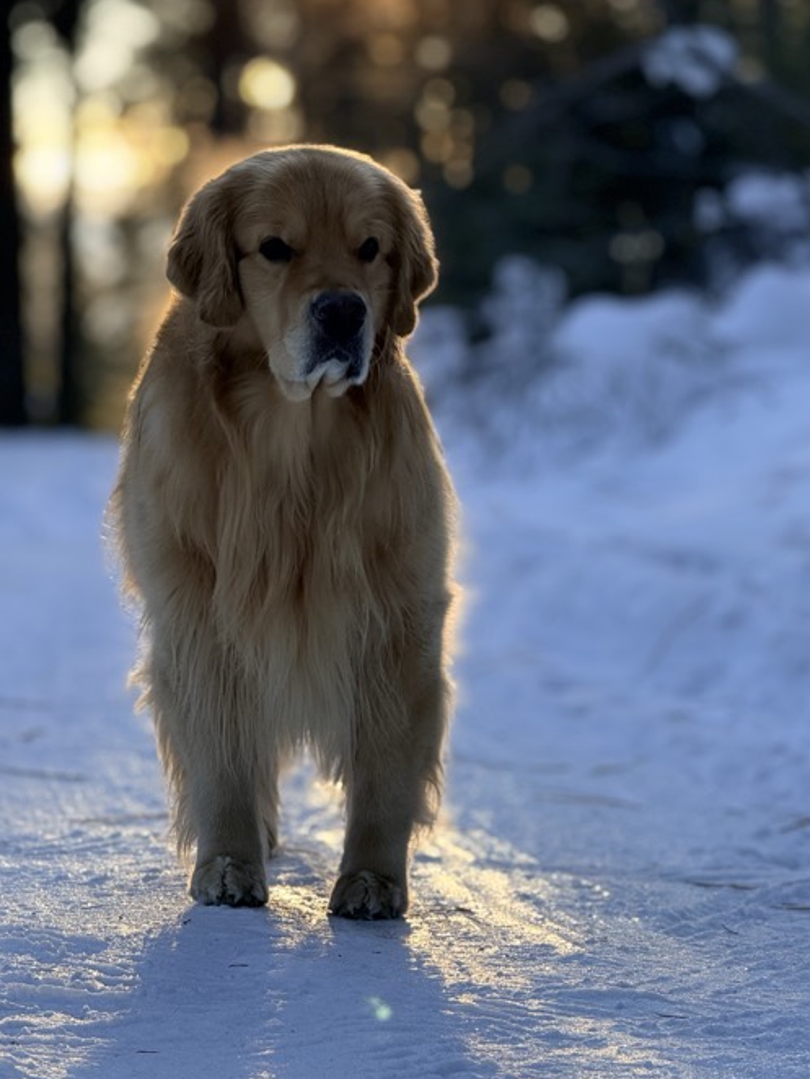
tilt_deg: -0.2
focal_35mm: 145
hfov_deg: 10.2
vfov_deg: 13.6
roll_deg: +1.0
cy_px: 445
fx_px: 4521
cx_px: 359
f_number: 2.8
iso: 64
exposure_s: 1/213
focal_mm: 15.66
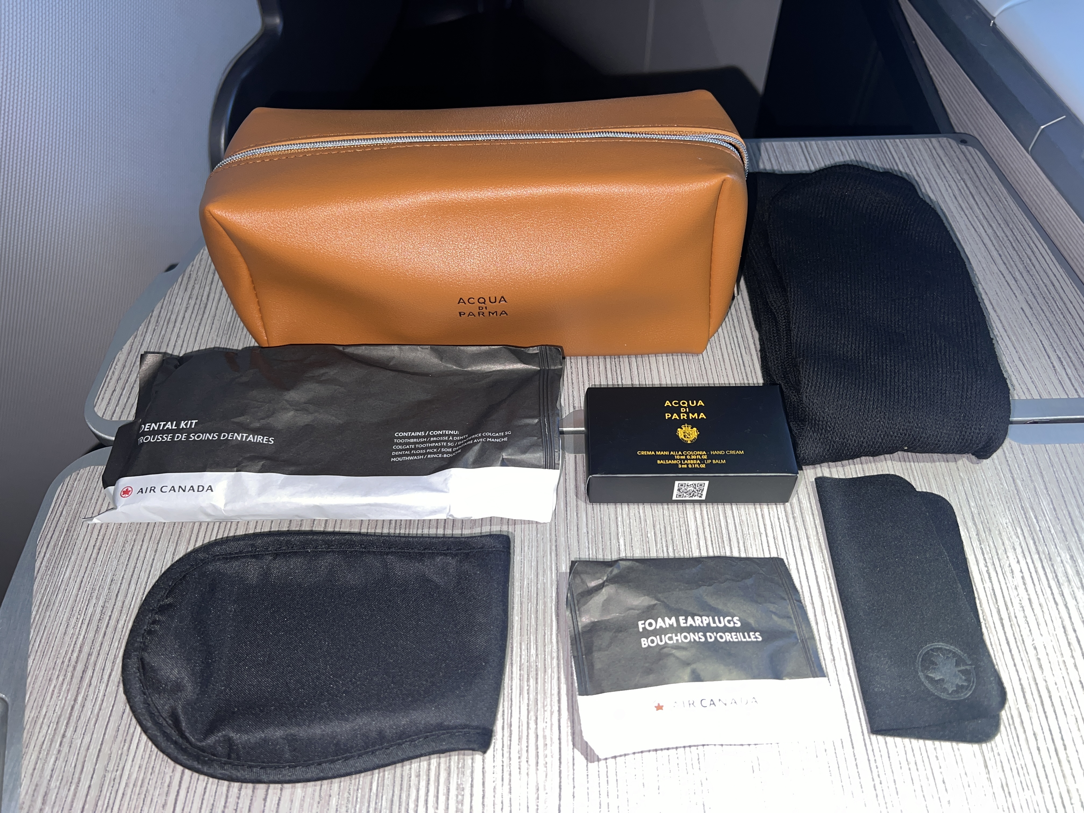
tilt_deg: -49.3
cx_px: 542
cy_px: 406
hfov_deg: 67.3
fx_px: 814
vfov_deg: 53.1
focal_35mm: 26
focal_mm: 5.7
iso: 50
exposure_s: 1/25
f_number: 1.5
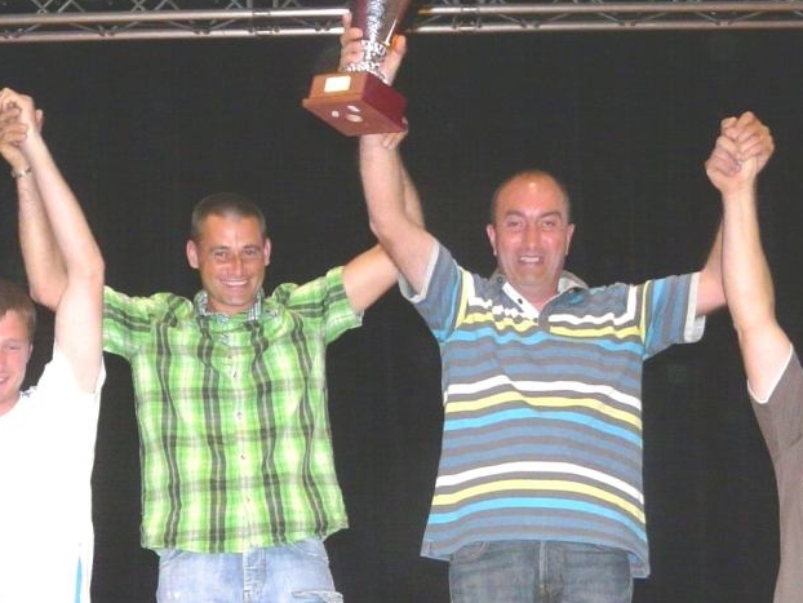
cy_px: 611
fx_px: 1880
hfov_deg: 24.1
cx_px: 351
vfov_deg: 17.8
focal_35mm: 81
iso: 200
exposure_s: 1/40
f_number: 2.8
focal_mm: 5.5
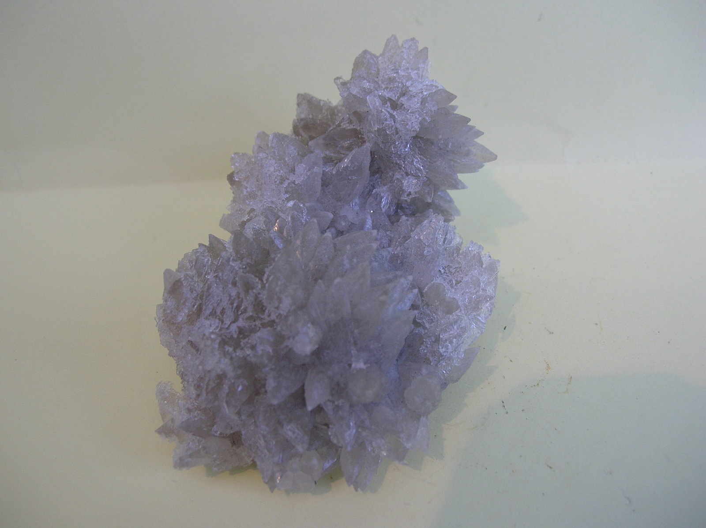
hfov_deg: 51.4
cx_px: 353
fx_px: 734
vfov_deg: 39.6
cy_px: 264
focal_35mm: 36
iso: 50
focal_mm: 6
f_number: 2.7
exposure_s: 1/14.4
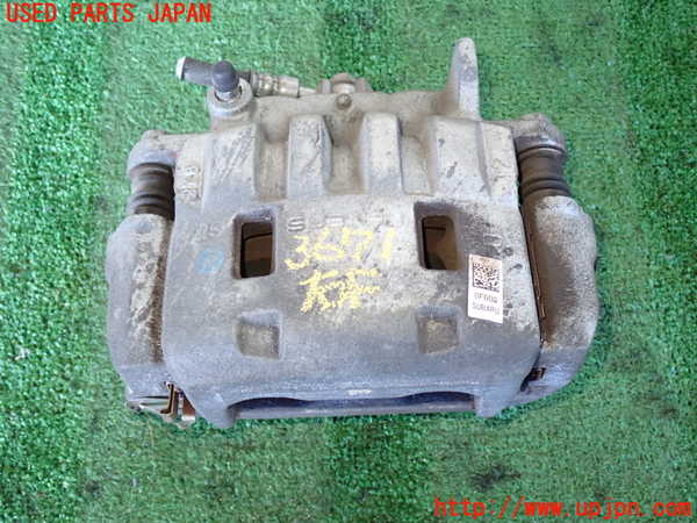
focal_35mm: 41
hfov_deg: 45.8
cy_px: 262
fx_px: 826
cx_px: 348
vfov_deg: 35.1
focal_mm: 7.31
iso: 800
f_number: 2.8
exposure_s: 1/40
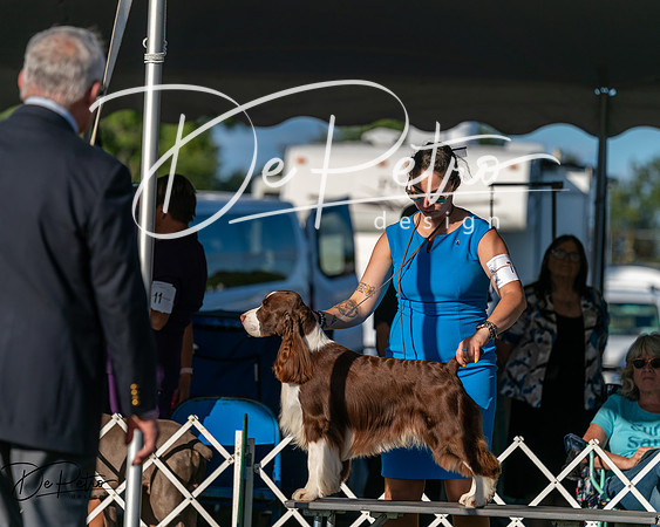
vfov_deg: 6.9
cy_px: 264
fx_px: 4398
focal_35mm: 225
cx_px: 330
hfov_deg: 8.6
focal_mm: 200
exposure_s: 1/1250
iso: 100
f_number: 4.5
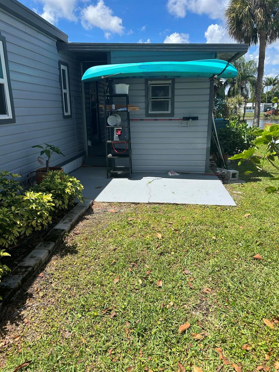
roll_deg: +2.3
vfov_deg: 67.3
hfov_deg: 53.1
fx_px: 279
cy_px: 186
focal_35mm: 26
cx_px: 140
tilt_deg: -14.3
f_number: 1.5
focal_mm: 5.7
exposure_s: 1/3257
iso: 50
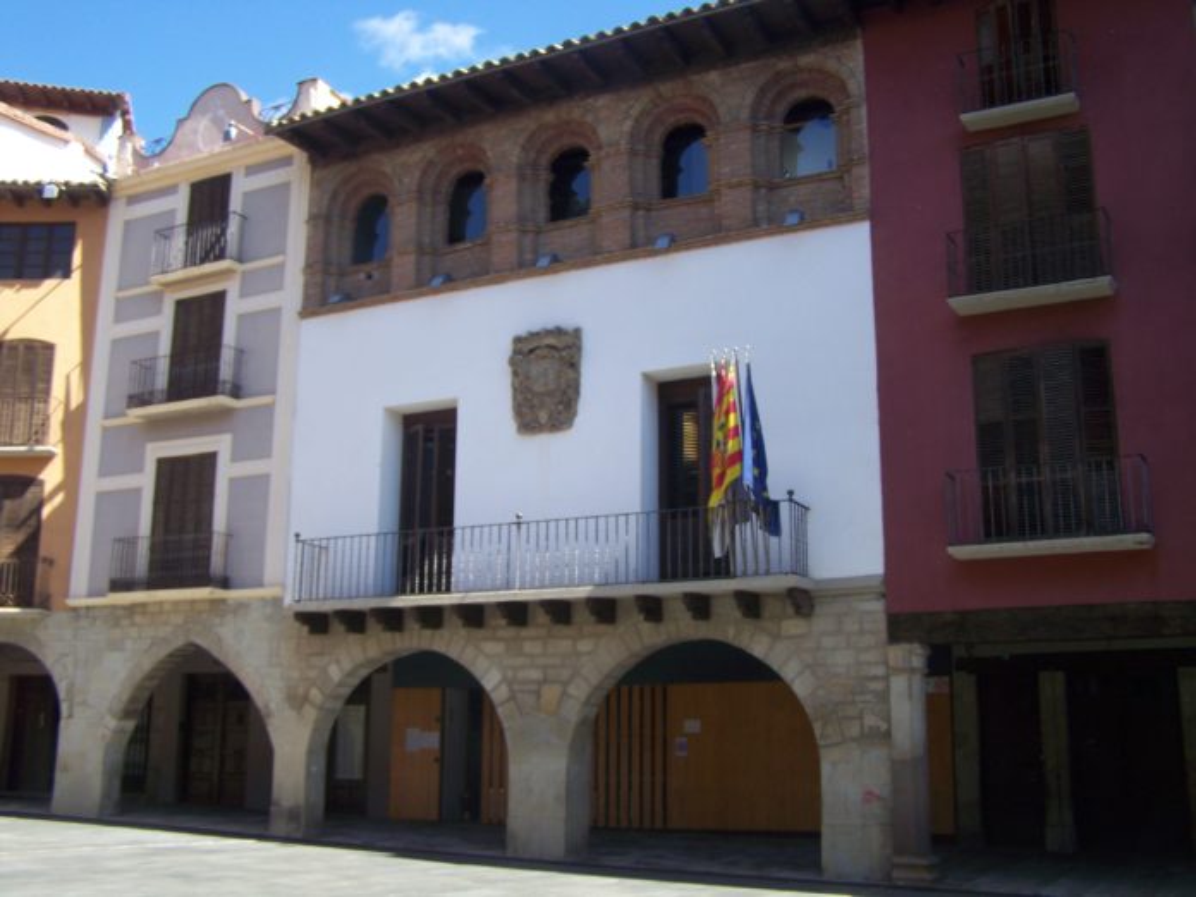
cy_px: 448
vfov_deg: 37.7
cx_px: 598
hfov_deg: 49.0
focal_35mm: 38
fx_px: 1313
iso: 64
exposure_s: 1/320
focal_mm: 6.3
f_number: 2.8
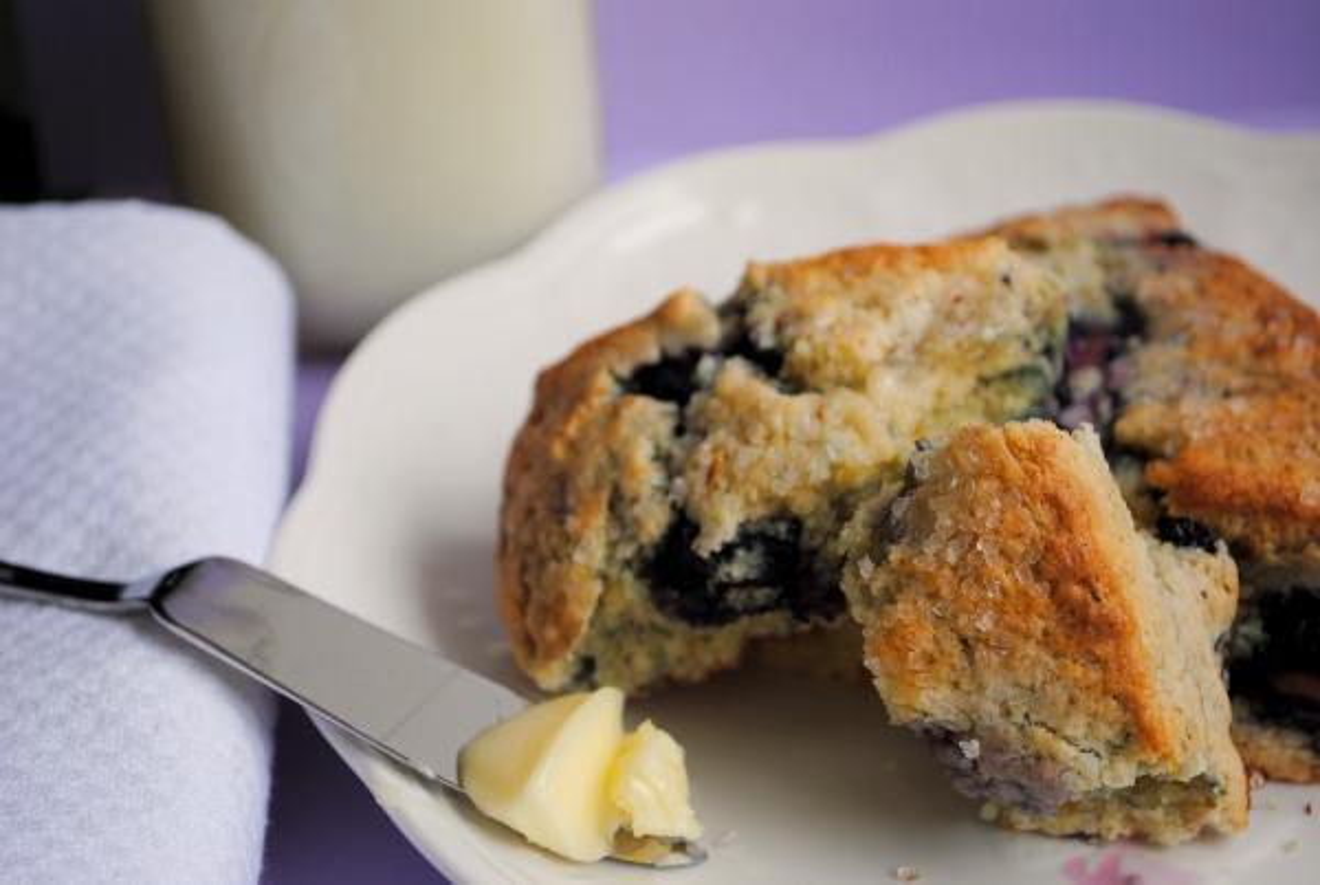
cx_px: 660
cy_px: 442
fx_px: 2534
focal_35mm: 69
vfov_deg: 19.8
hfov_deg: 29.2
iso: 200
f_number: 5.3
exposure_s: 1/100
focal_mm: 46
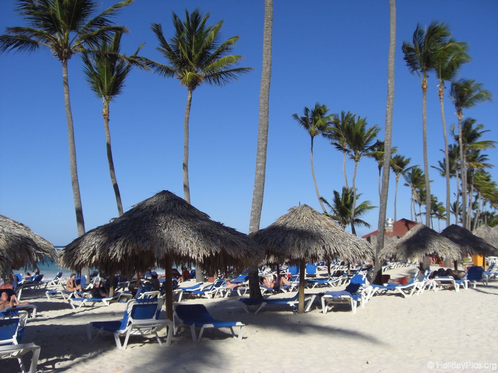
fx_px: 547
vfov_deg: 37.7
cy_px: 186
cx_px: 249
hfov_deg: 49.0
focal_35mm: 38
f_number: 8
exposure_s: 1/250
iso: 64
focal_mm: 6.2
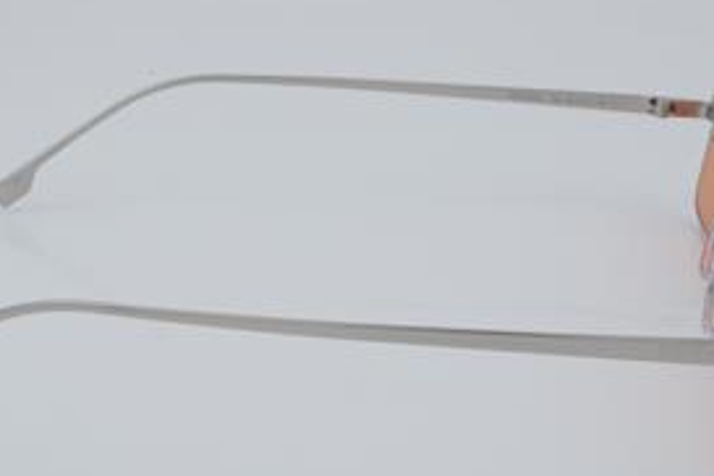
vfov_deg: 13.9
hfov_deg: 20.7
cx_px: 345
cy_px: 269
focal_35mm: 99
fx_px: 1958
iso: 100
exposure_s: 1/4
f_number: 32
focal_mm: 45
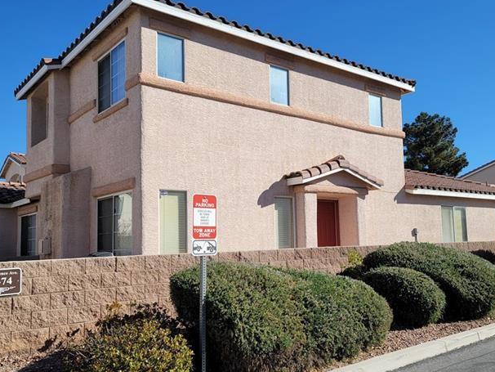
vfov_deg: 42.9
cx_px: 267
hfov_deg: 55.3
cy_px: 199
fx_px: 472
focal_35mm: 33
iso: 20
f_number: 1.8
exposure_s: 1/1129
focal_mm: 7
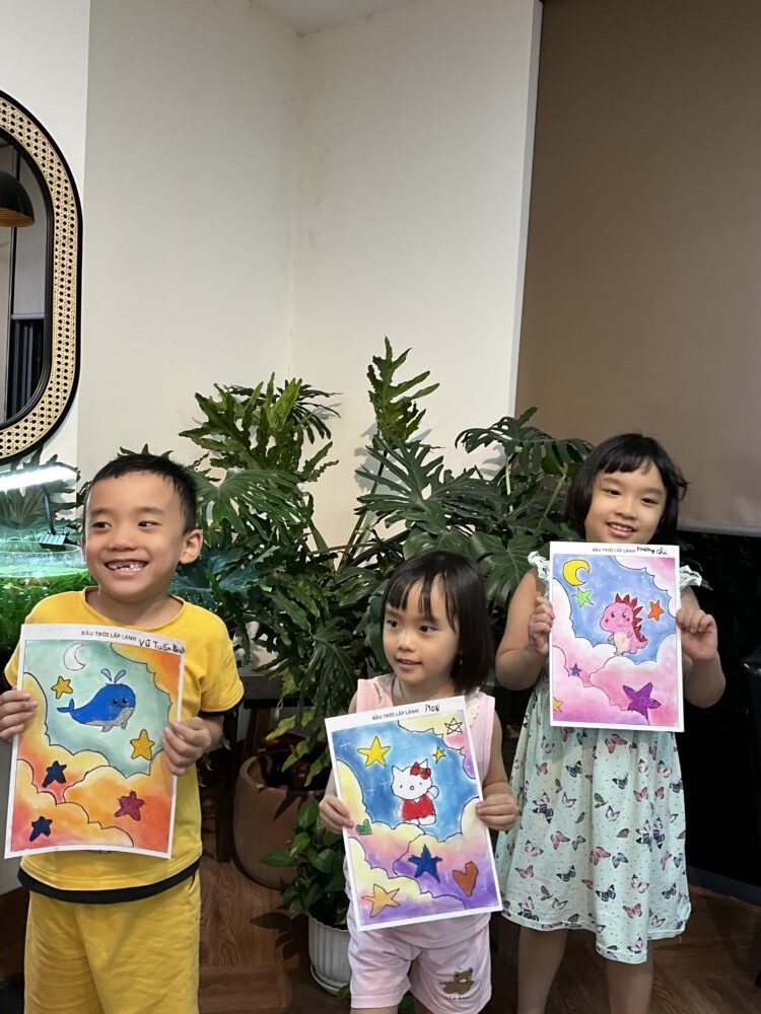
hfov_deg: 48.2
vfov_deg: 61.7
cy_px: 507
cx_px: 380
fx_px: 850
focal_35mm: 29
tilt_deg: -3.5
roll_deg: -3.3
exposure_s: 1/50
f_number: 1.8
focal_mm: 3
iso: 50
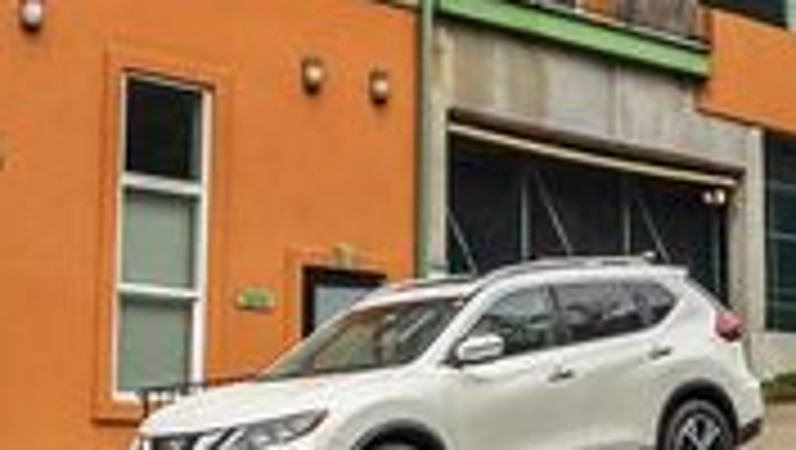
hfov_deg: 21.6
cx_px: 675
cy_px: 198
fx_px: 2050
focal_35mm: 97
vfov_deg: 12.5
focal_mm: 16
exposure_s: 1/50
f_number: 11
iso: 400
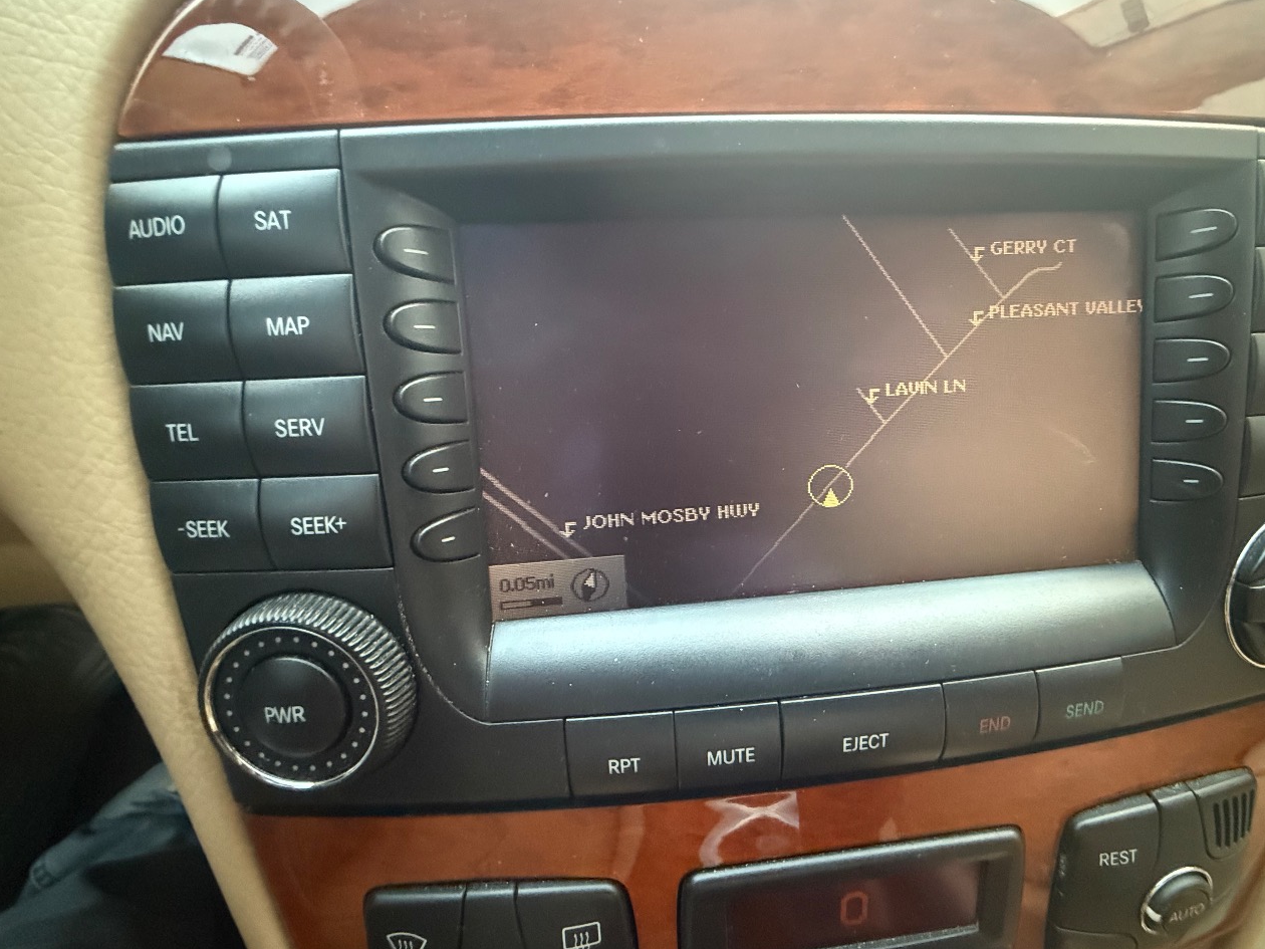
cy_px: 440
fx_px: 585
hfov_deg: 94.0
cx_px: 713
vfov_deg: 78.0
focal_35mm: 16
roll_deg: -0.1
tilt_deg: -26.1
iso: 1250
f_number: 2.2
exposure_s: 1/50
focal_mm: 2.22
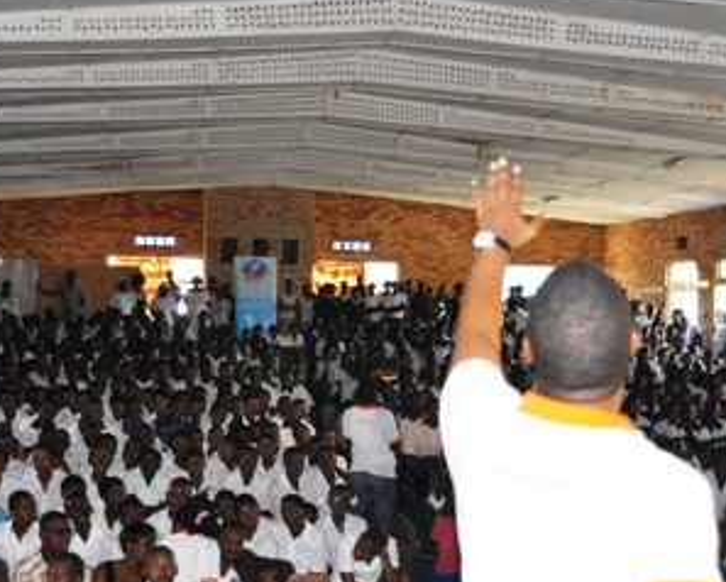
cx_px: 401
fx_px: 1677
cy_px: 412
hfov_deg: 24.4
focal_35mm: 78
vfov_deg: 19.6
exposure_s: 1/125
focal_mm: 30
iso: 800
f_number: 4.5
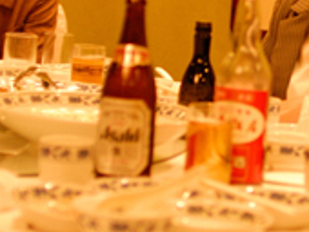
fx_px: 1359
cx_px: 311
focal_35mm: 152
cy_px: 12
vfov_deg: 9.7
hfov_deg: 12.8
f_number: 2
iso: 800
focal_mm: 28
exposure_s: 1/90
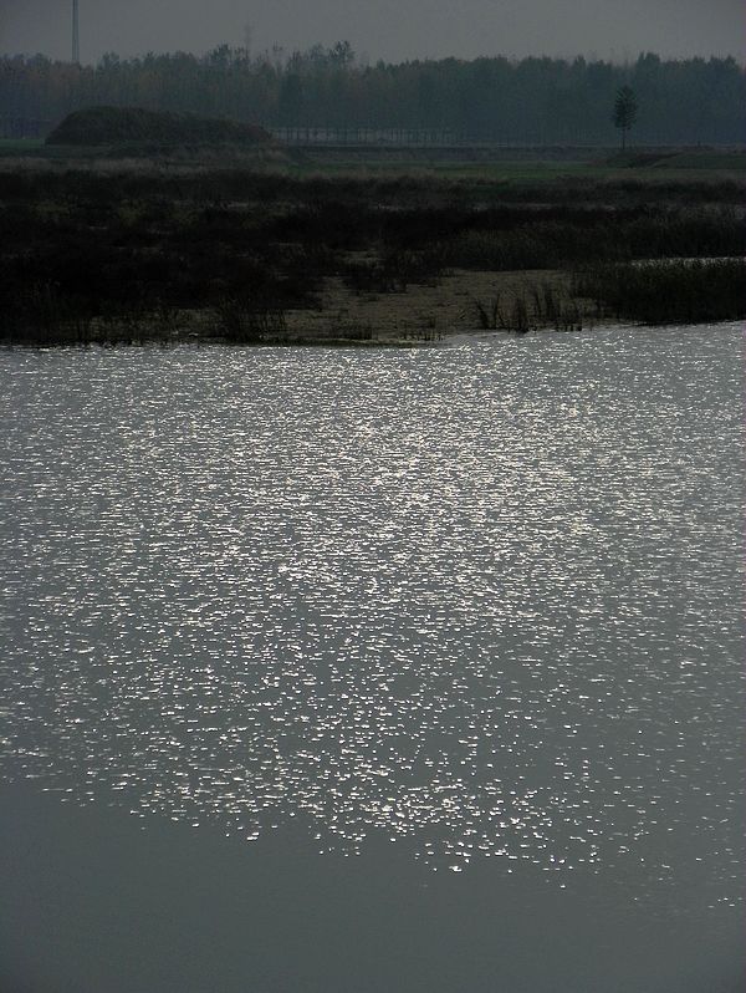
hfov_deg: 7.3
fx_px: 5852
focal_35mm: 204
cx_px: 373
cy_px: 496
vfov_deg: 9.7
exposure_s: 1/800
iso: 100
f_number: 4.5
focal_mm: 36.3
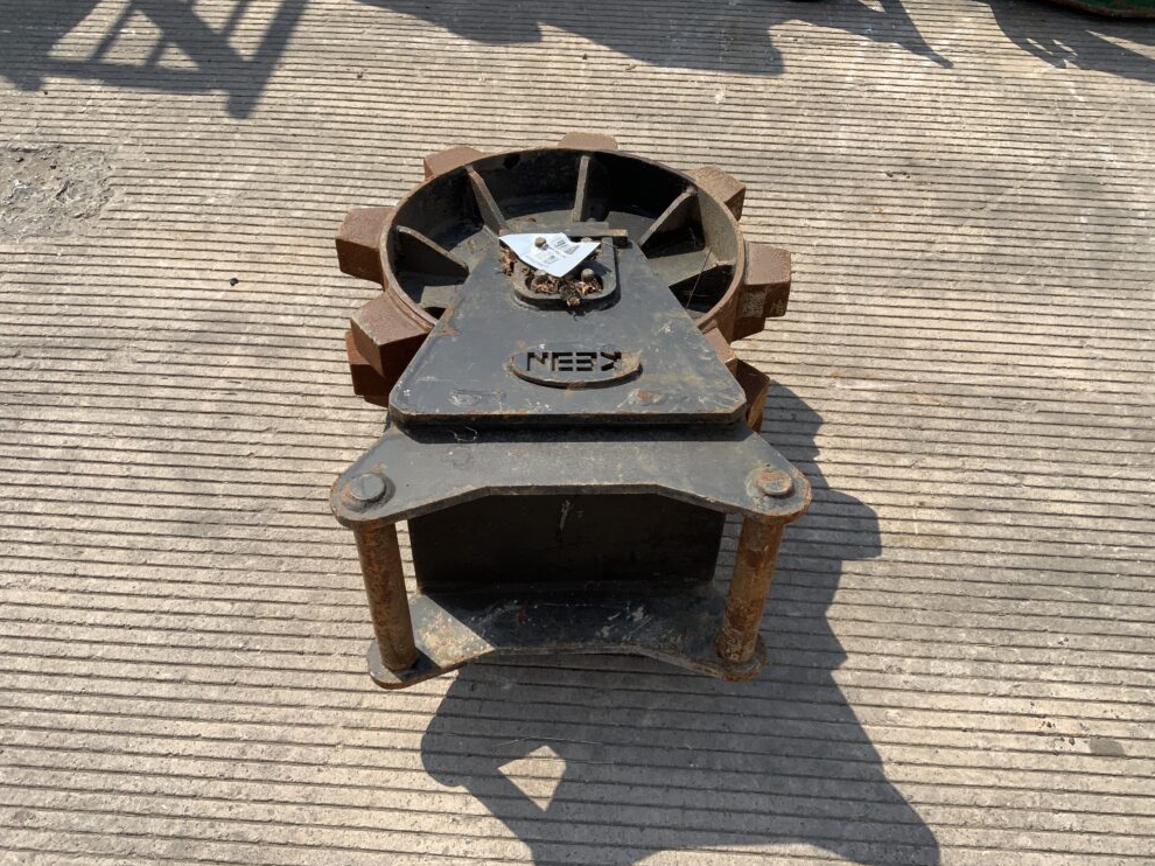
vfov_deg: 46.8
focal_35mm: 30
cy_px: 421
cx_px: 584
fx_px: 1001
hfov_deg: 60.0
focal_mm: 3
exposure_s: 1/1786
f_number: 1.8
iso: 16
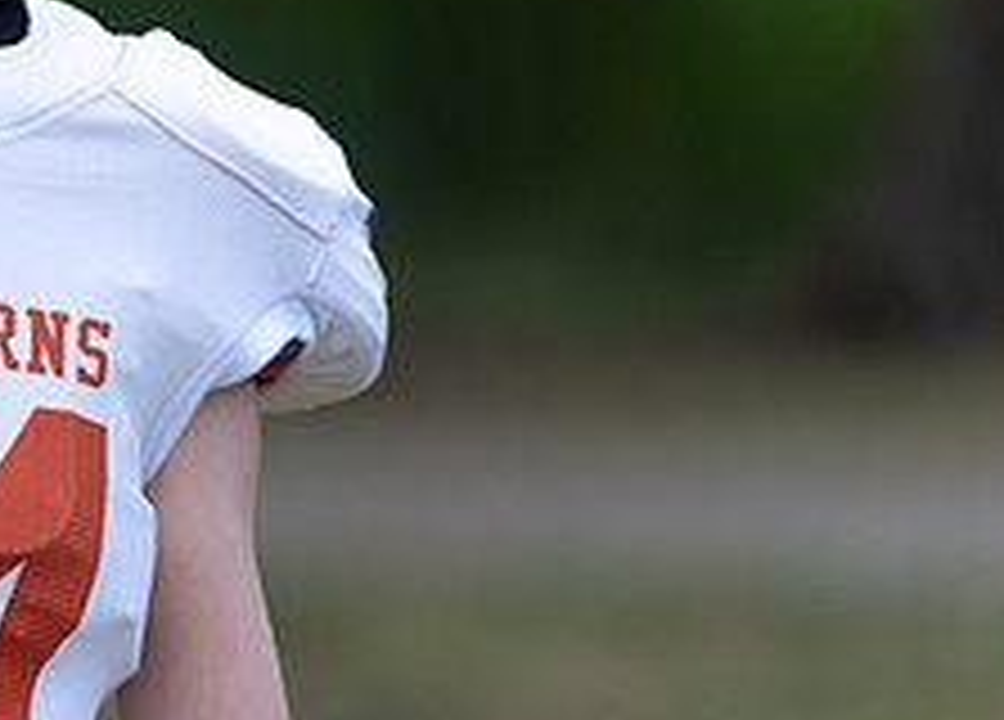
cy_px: 183
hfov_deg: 4.1
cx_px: -144
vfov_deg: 2.9
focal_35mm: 490
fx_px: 13993
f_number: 2.8
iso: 100
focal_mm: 173
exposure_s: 1/400
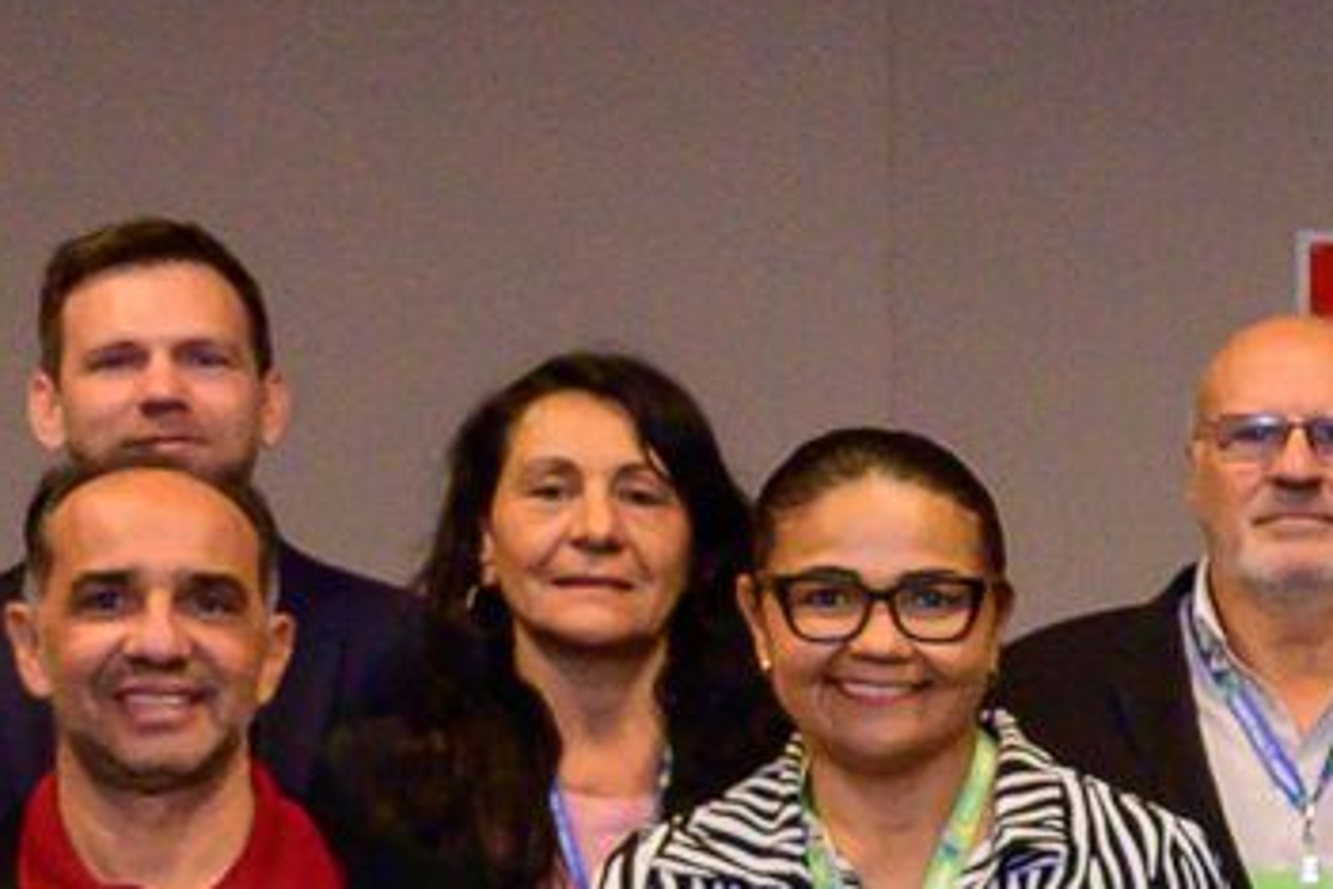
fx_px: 6331
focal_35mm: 171
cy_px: 967
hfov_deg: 10.5
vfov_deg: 8.0
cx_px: 3057
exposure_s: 1/160
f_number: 5.6
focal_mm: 24
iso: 4000
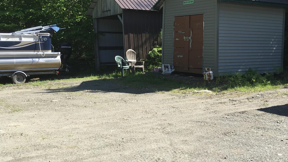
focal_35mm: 46
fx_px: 351
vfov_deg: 25.9
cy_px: 63
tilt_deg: -4.4
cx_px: 151
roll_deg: +0.4
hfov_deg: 44.6
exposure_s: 1/630
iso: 25
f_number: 2.2
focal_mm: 4.15
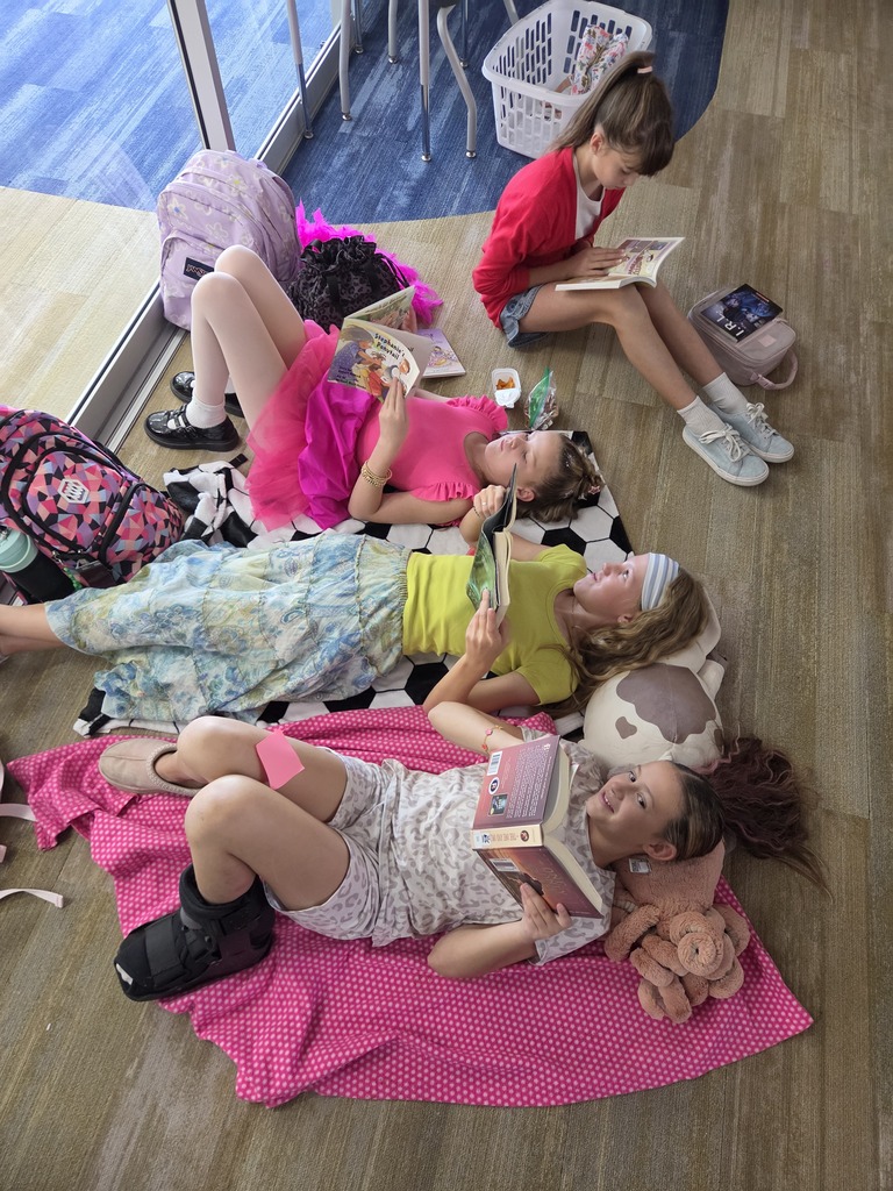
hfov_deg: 58.9
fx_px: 791
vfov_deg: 73.9
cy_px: 596
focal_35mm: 23
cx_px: 446
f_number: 1.8
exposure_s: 1/120
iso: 800
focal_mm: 5.4
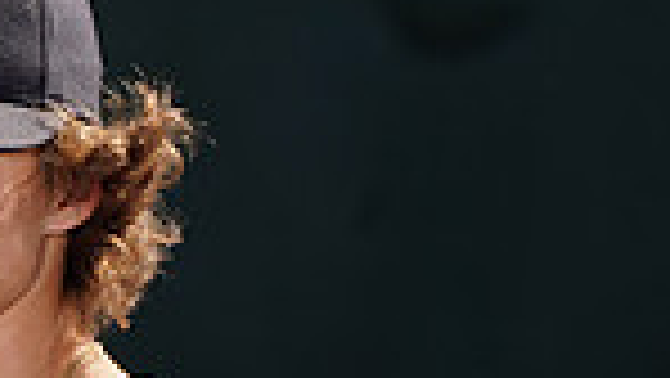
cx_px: -454
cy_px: 538
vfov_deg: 0.9
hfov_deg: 1.6
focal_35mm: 1381
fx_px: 24548
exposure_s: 1/250
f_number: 9
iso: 100
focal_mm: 339
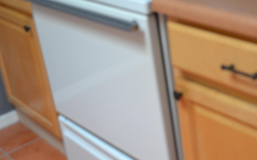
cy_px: 51
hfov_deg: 31.2
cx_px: 179
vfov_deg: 19.9
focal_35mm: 65
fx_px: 455
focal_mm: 24
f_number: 4
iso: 720
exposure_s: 1/60
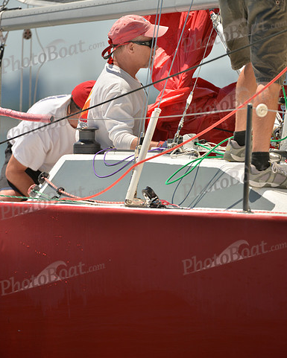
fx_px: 4808
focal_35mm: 453
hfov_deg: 3.4
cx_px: 144
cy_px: 152
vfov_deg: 4.3
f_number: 4.5
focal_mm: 400
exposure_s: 1/1600
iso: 200
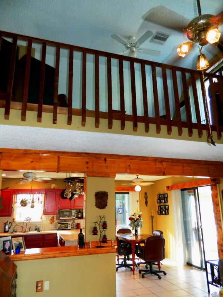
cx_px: 112
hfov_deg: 54.9
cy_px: 148
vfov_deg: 69.4
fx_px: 215
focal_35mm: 25
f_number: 3.1
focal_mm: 4.5
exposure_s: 1/30
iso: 200
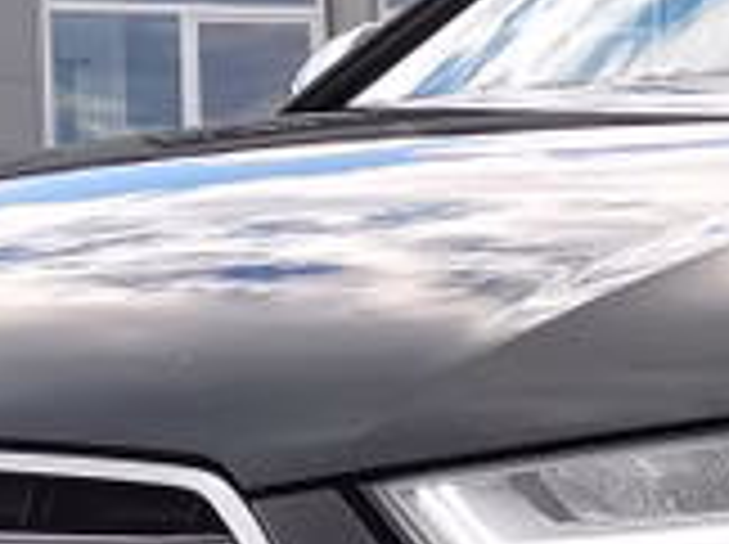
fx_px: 3533
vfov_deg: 8.8
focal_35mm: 168
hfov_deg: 11.6
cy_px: 508
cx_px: 774
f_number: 1.8
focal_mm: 5.58
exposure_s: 1/812
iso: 50
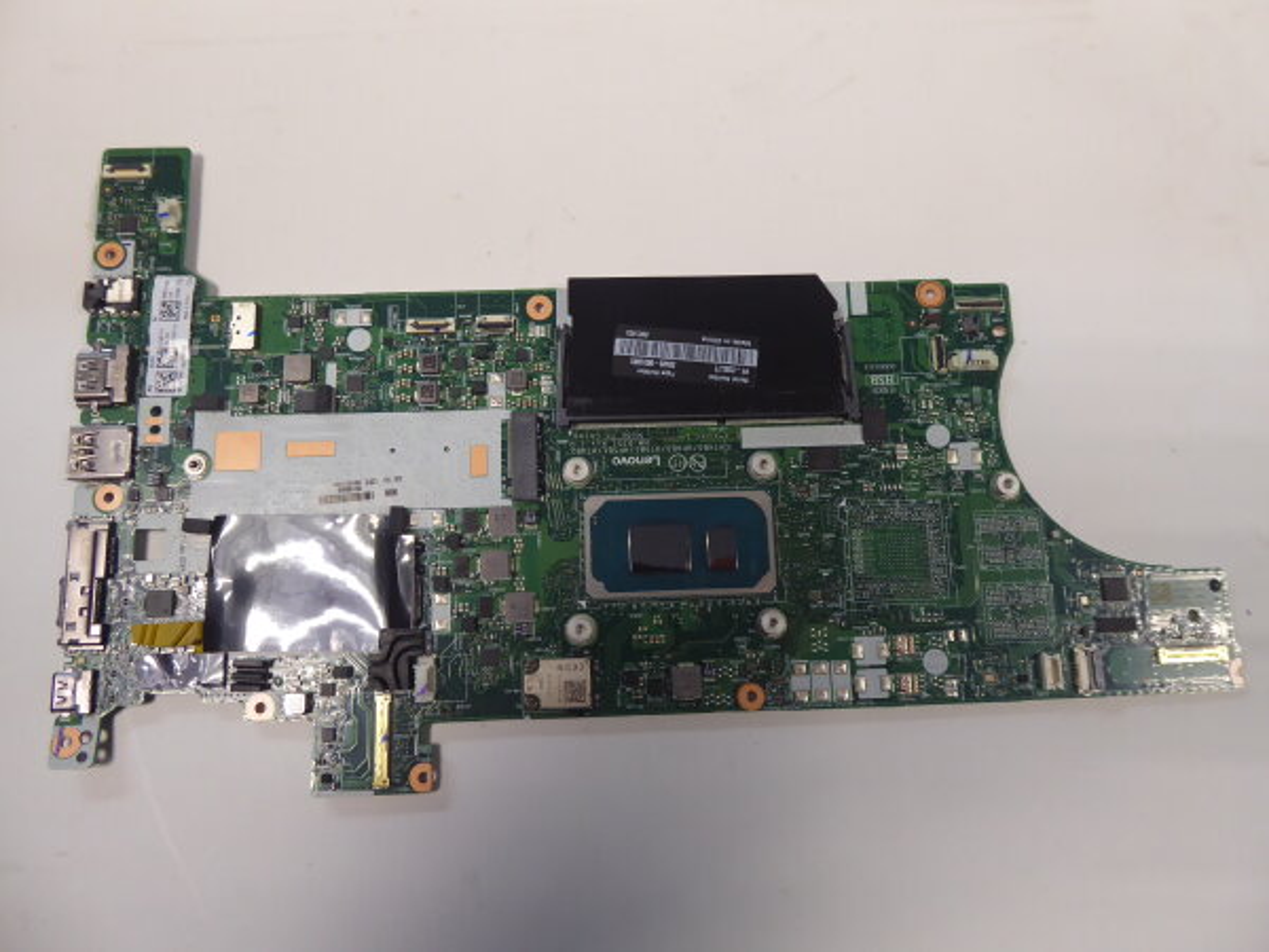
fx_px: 916
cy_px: 476
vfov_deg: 54.9
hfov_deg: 69.4
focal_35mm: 25
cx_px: 634
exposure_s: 1/60
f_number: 3.3
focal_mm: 4.3
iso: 320
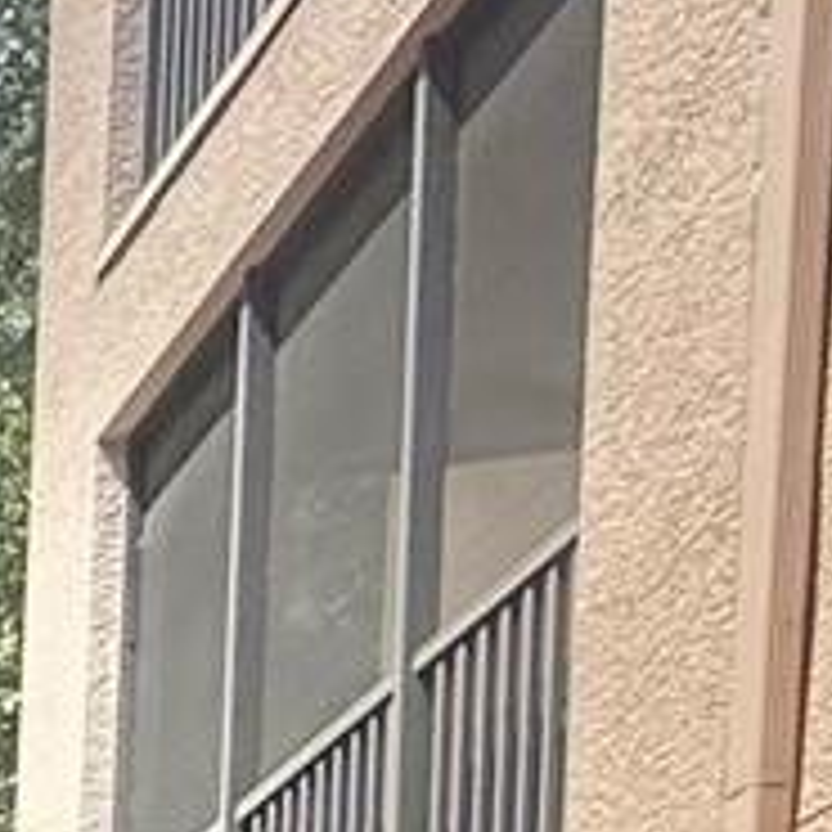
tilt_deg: -2.1
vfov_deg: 12.9
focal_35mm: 107
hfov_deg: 9.3
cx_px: -2132
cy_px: 1920
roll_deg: -0.9
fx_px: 2910
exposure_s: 1/644
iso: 64
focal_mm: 2.22
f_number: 2.2
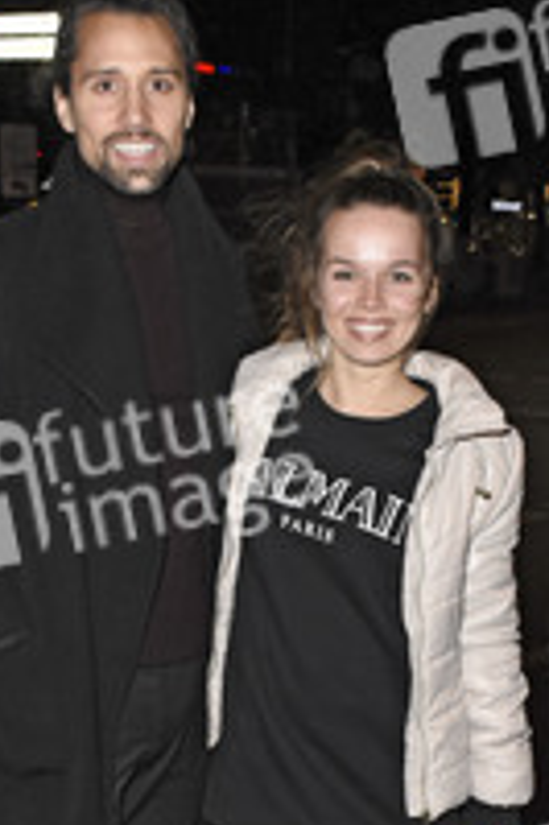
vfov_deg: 32.3
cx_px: 223
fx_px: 1375
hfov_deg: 22.6
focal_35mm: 60
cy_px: 689
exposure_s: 1/160
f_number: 6.3
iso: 3200
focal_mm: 20
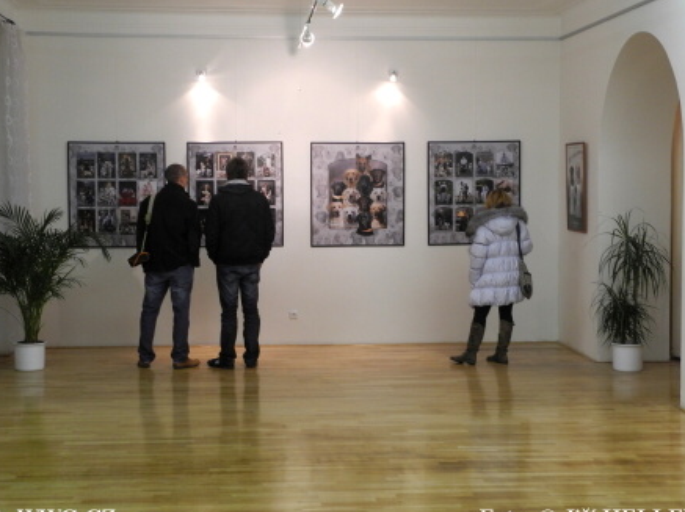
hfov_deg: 30.7
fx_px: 1246
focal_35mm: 63
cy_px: 239
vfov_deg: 23.2
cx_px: 321
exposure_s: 1/20
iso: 200
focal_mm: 11.8
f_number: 4.5
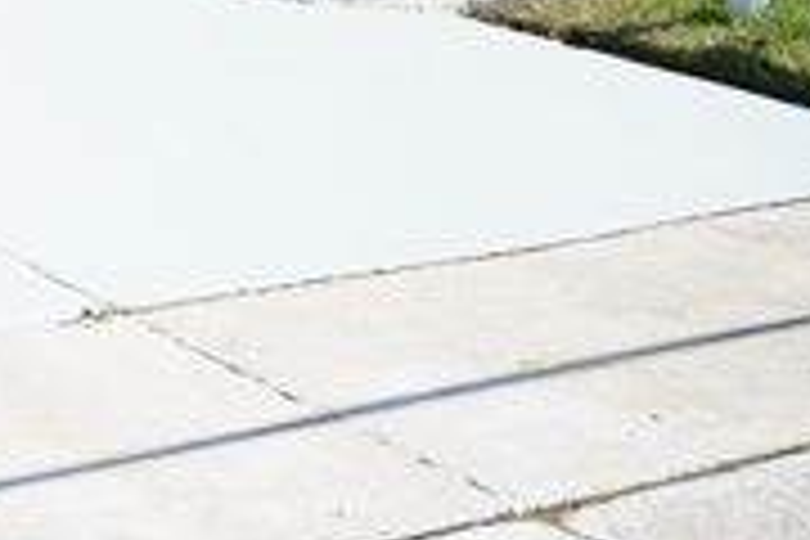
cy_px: -137
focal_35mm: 86
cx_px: -270
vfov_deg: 15.2
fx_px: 1935
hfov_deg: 21.2
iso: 125
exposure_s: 1/250
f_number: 8
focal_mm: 31
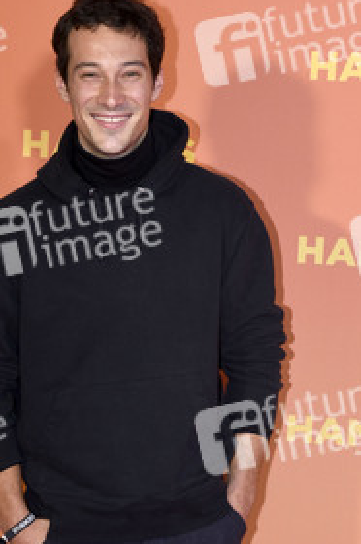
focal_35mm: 107
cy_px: 332
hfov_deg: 12.7
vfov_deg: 19.1
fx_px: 1613
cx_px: 118
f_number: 6.3
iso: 1000
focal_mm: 75
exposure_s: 1/80
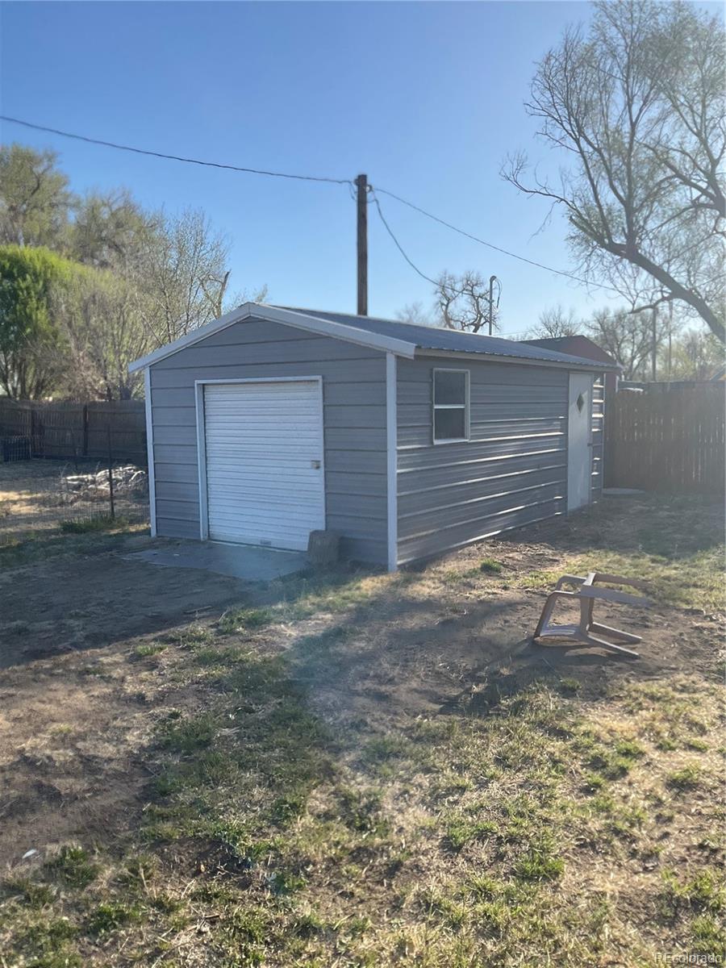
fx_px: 811
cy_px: 484
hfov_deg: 48.2
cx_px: 363
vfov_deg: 61.7
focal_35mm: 29
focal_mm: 3
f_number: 1.8
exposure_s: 1/1534
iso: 16
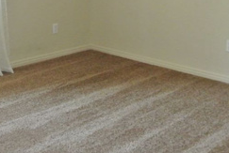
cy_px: -7
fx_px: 452
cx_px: 70
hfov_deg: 28.2
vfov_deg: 18.7
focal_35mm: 71
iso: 1250
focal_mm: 10
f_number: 3.5
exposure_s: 1/60
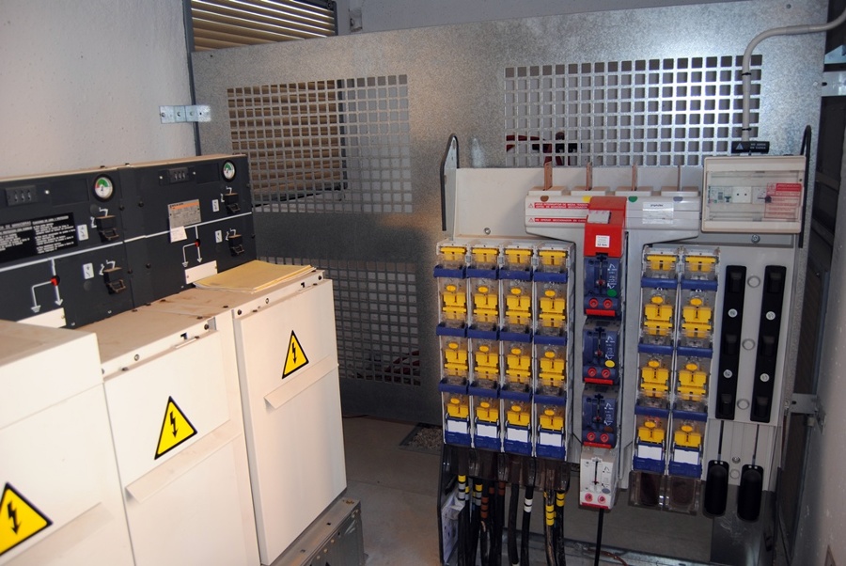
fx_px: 635
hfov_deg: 67.3
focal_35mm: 27
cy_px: 283
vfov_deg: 48.0
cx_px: 423
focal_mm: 18
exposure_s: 1/60
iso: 200
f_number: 3.5
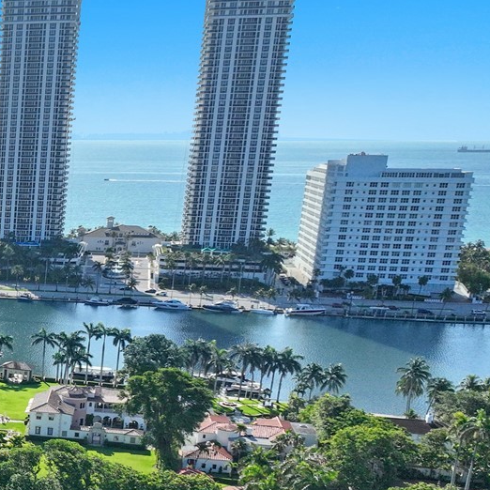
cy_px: 433
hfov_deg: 22.3
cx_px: -224
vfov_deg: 25.7
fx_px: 1041
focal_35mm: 65
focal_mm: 12.29
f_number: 2.8
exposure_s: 1/5000
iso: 400
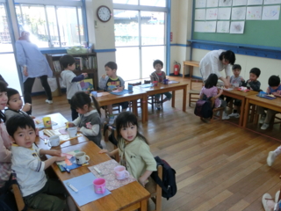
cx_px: 172
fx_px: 244
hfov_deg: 59.3
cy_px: 124
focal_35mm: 30
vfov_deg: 46.6
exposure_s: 1/125
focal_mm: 4.24
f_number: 3
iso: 200
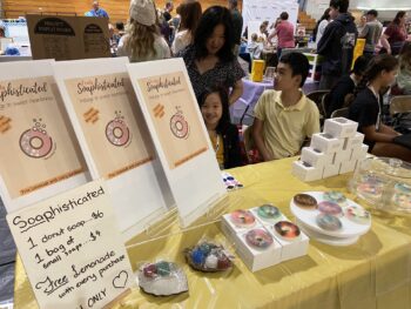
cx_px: 206
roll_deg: -2.1
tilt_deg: -21.9
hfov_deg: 67.3
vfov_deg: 53.1
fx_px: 309
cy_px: 154
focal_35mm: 26
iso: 320
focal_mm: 4.25
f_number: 1.8
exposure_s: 1/60
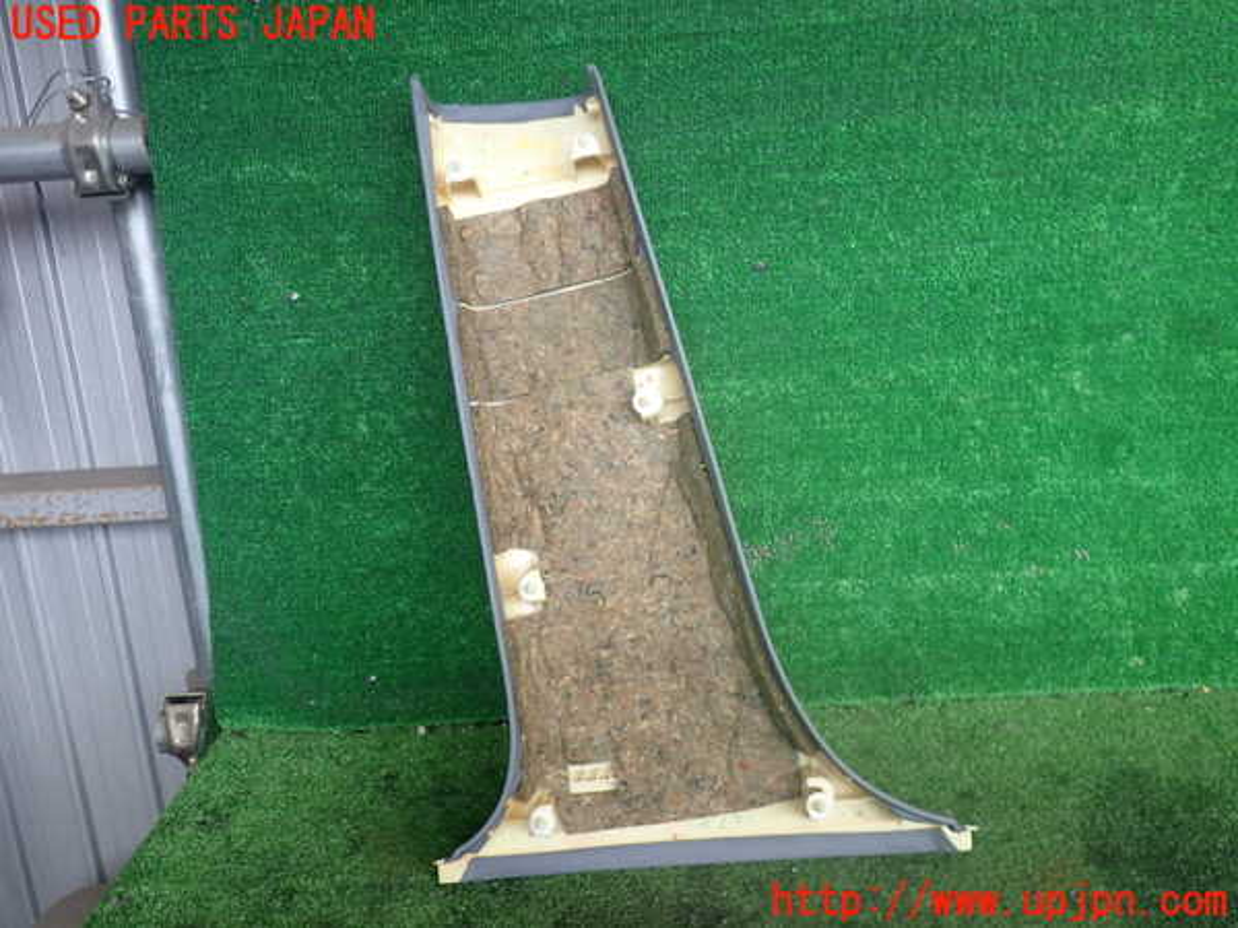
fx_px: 1073
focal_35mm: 30
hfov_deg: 60.0
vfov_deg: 46.8
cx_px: 619
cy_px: 464
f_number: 2.3
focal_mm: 5.4
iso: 200
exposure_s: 1/100
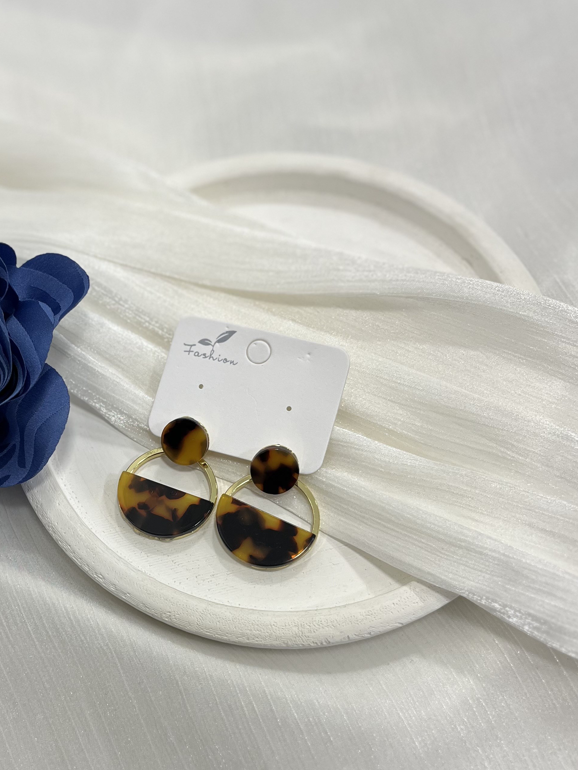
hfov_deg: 34.7
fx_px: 913
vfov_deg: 45.3
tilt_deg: -66.7
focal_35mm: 41
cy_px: 490
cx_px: 174
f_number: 1.6
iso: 40
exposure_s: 1/100
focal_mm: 5.1
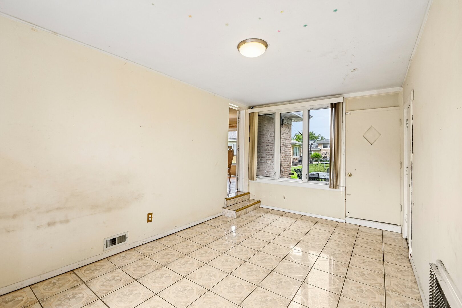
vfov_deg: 73.7
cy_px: 154
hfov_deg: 96.7
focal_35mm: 16
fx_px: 205
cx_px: 231
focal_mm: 16
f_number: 13
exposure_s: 1/60
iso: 400
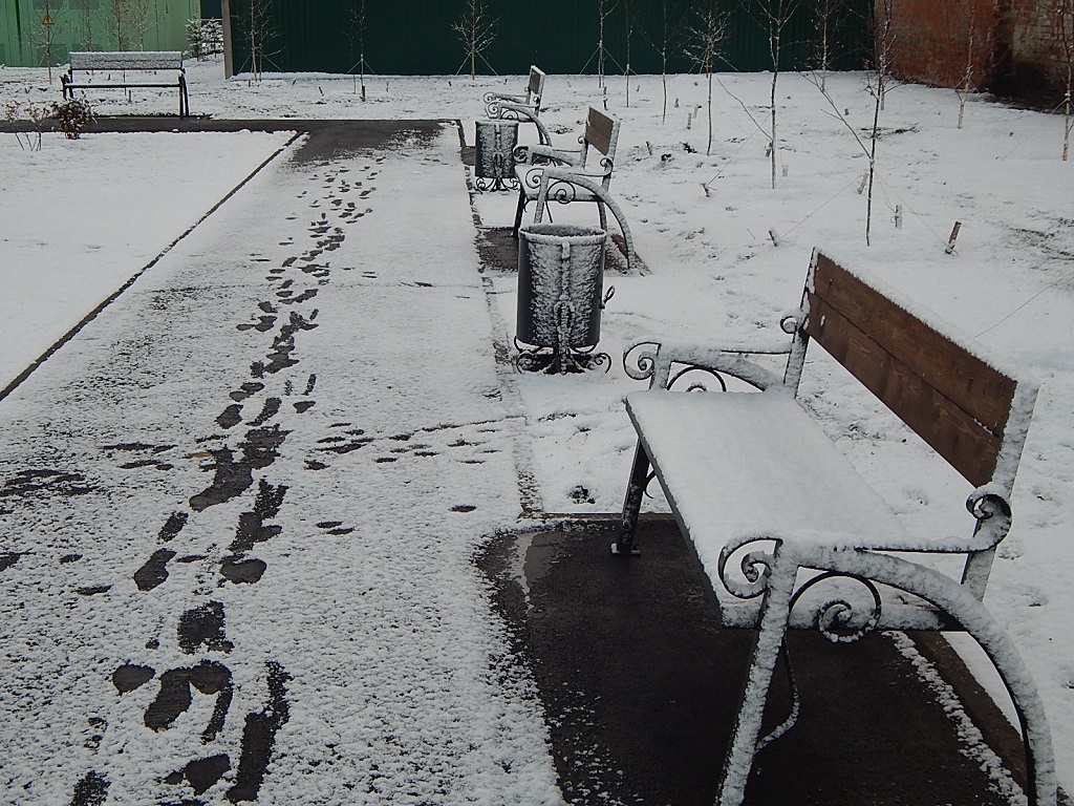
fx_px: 1520
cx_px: 537
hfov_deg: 38.9
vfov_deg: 29.7
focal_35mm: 49
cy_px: 403
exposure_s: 1/100
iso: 125
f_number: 3.7
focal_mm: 8.6
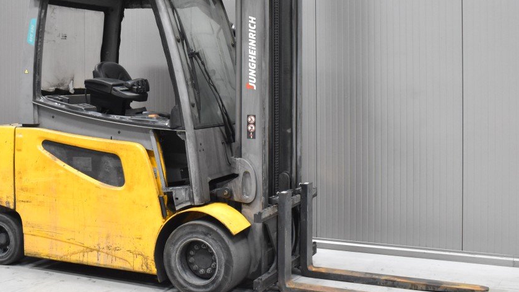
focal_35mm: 52
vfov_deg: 23.0
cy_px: 86
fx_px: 712
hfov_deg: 39.7
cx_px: 181
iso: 1600
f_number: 5
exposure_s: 1/25
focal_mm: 23
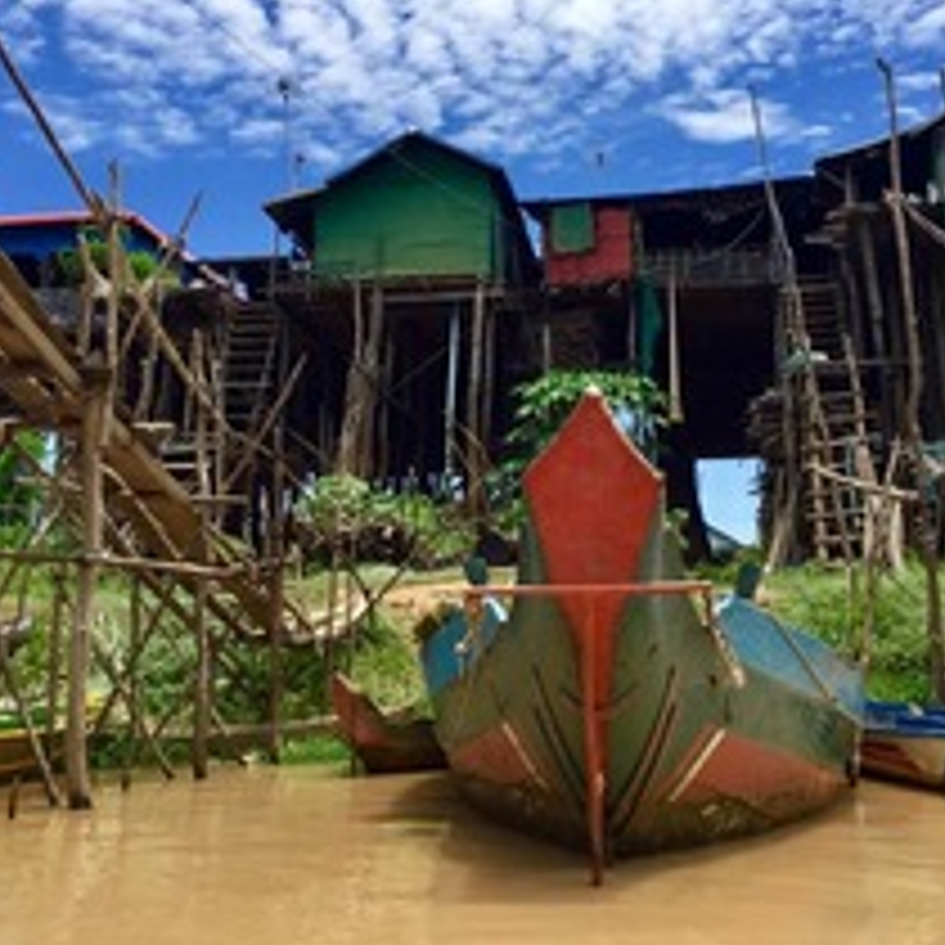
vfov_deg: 38.1
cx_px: 495
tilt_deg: +12.6
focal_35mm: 44
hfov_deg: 38.3
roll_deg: -0.5
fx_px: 1359
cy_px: 364
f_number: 2.2
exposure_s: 1/1647
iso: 32
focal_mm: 4.15
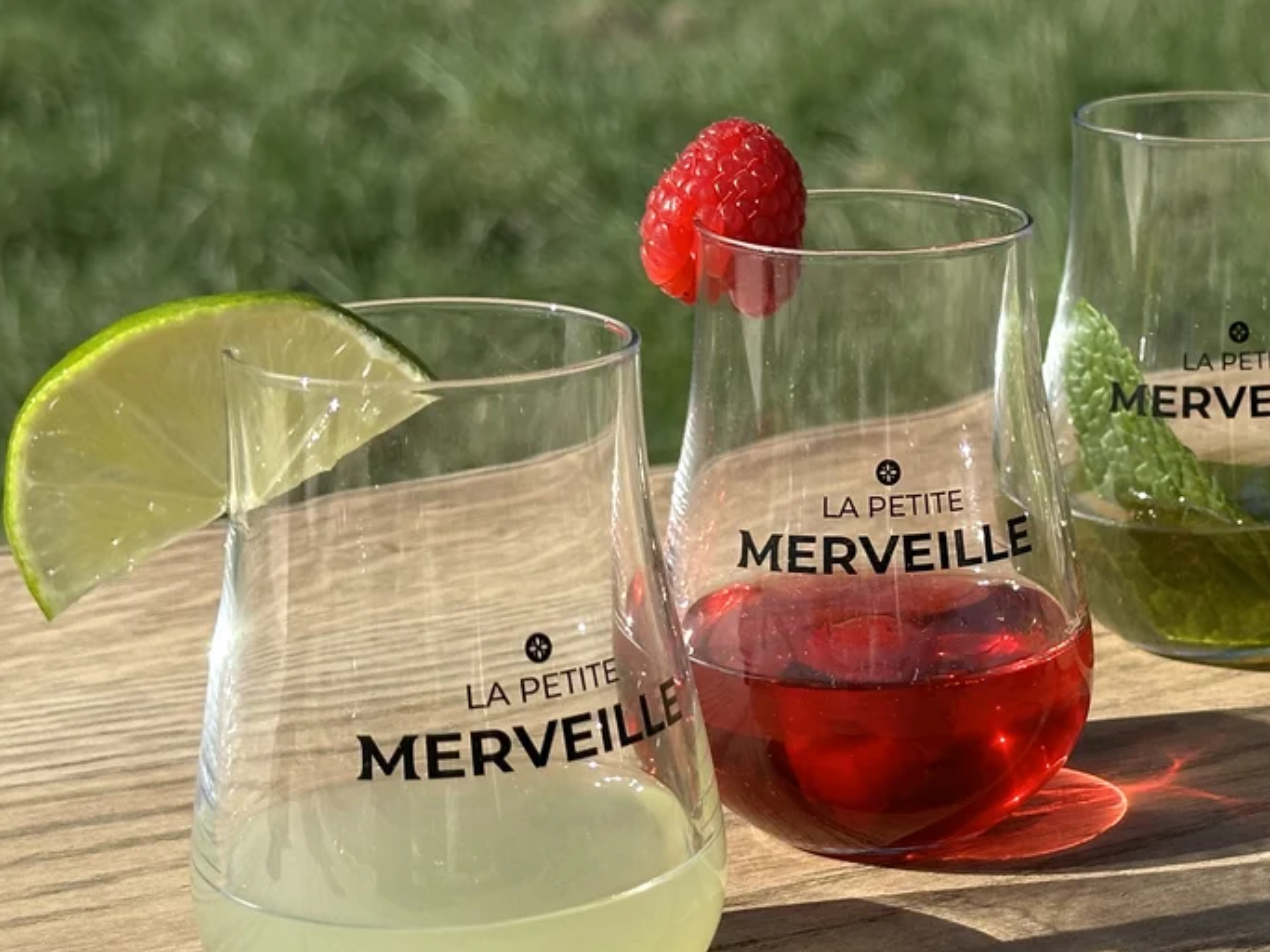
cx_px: 1260
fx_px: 3521
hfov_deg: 19.9
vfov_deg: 15.4
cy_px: 654
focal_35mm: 96
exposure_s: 1/3731
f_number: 1.78
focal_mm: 6.86
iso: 64
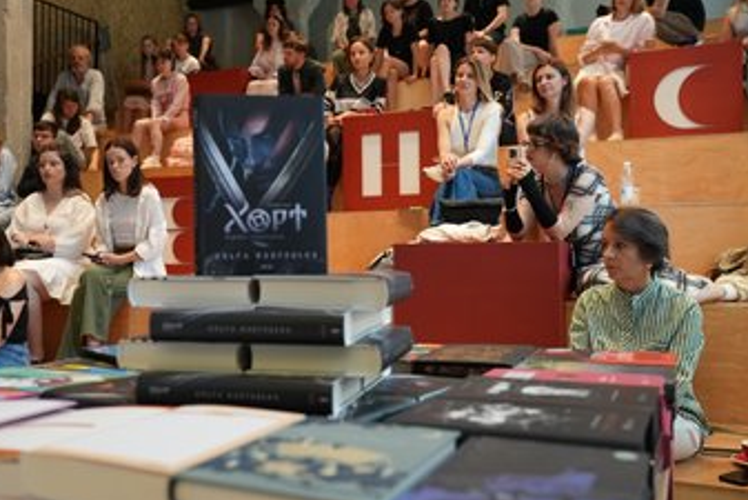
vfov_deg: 35.1
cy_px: 239
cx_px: 322
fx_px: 790
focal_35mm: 38
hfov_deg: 50.5
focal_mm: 32
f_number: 4.5
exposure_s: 1/160
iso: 2000
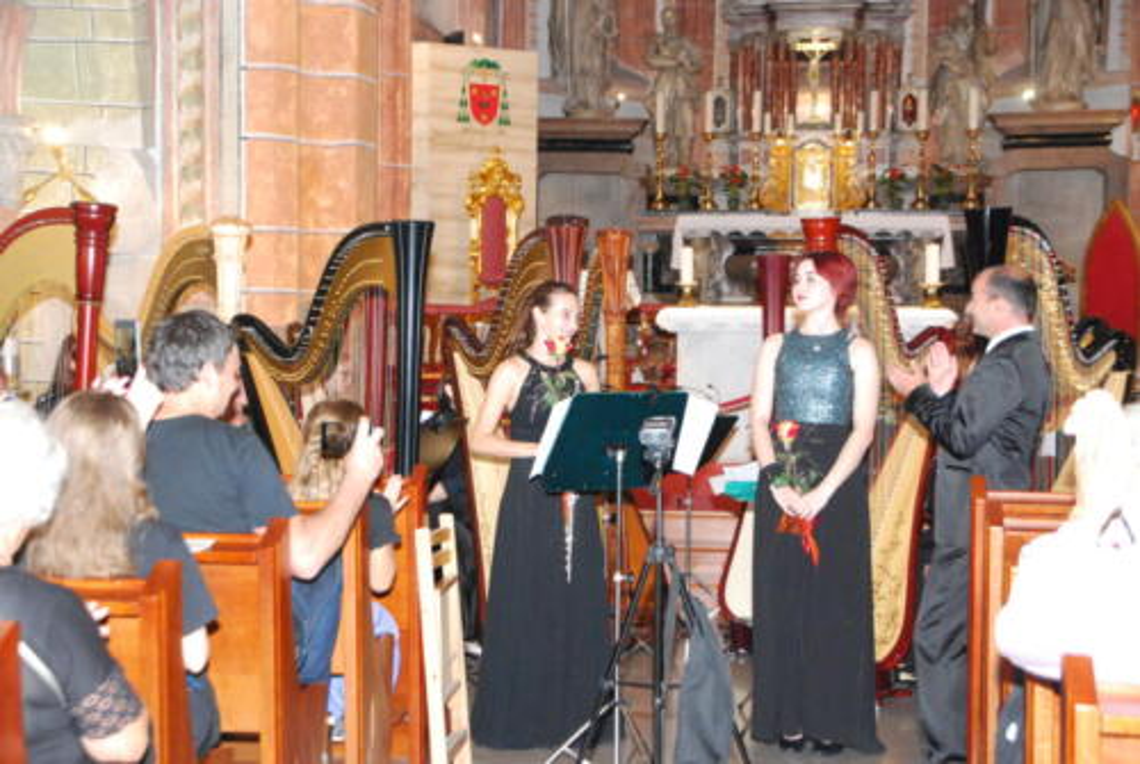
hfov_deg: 29.2
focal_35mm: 69
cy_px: 382
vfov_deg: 19.8
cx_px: 570
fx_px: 2188
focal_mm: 46
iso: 1600
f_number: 4.5
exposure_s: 1/60
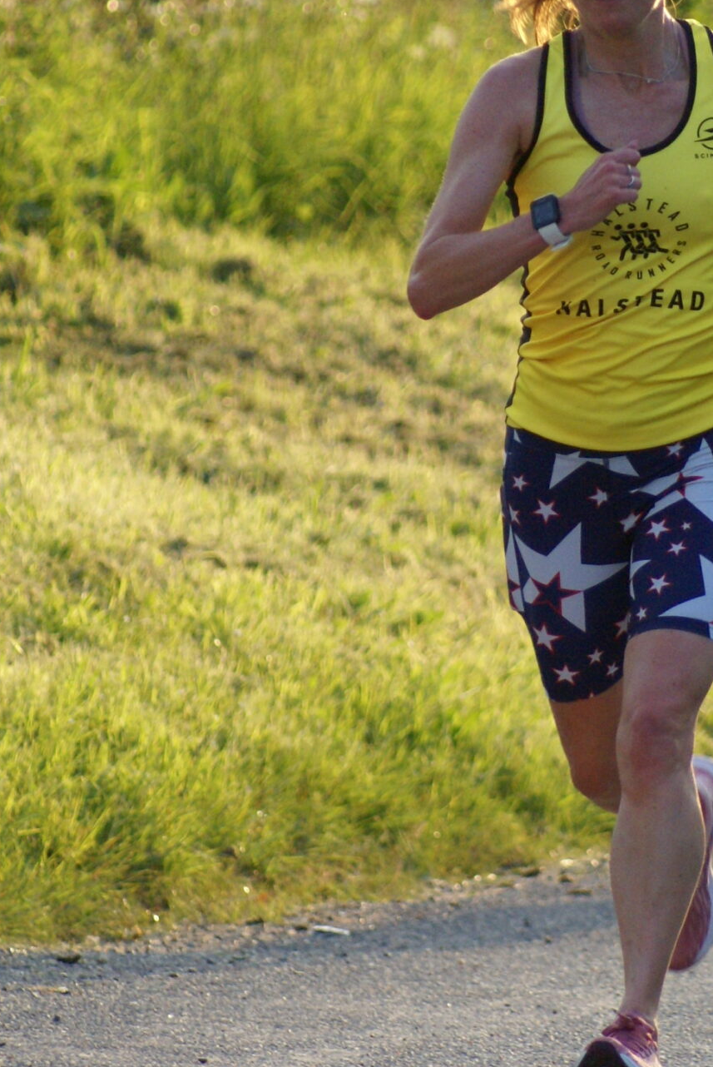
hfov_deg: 2.3
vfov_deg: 3.4
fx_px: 17760
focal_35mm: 599
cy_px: 515
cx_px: 553
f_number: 5.6
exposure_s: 1/500
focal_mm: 200
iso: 640
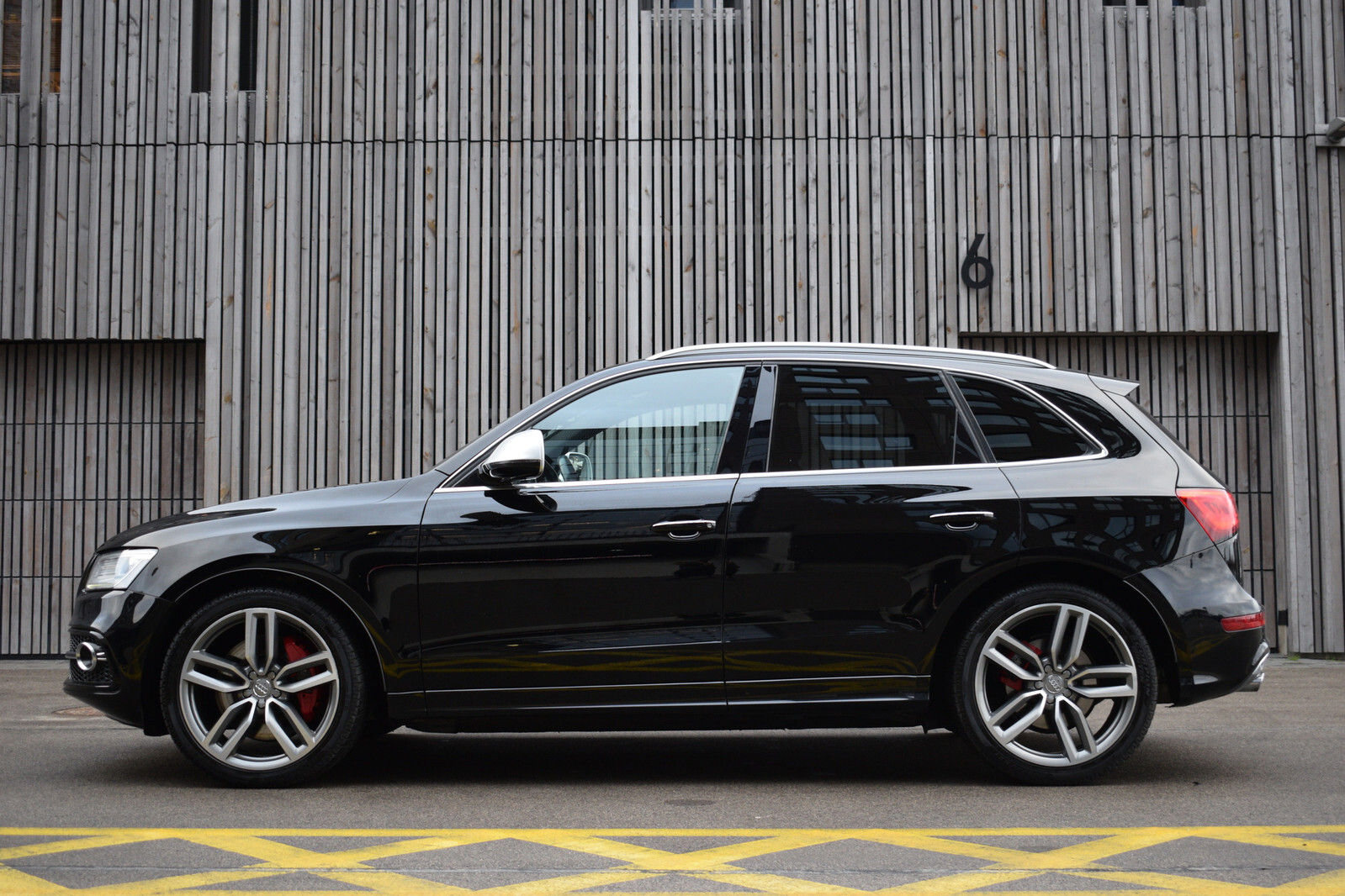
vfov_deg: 28.1
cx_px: 672
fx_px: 1793
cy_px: 448
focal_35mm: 48
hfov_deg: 41.1
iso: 720
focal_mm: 32
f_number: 4.5
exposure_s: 1/60
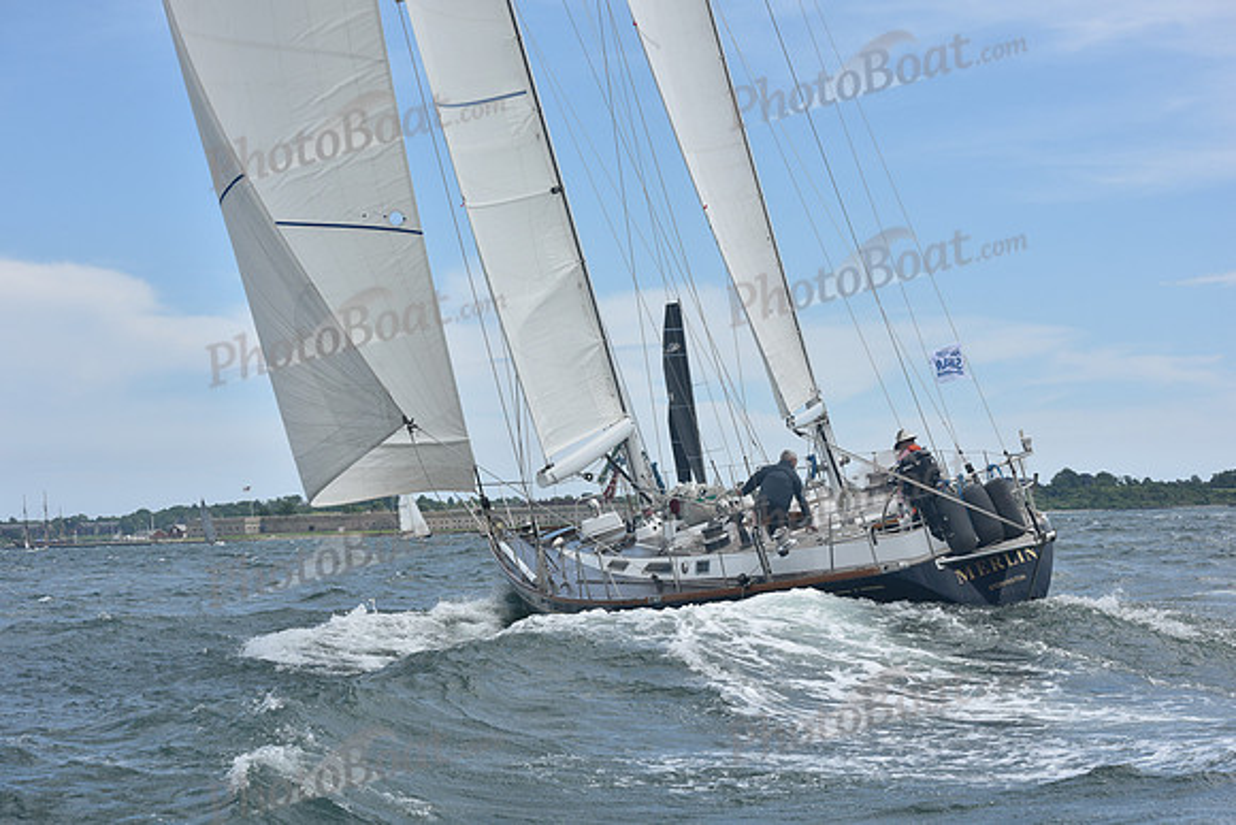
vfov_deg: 17.5
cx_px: 618
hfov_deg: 26.0
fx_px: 2679
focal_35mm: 78
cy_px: 412
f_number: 8
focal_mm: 78
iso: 250
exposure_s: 1/1000
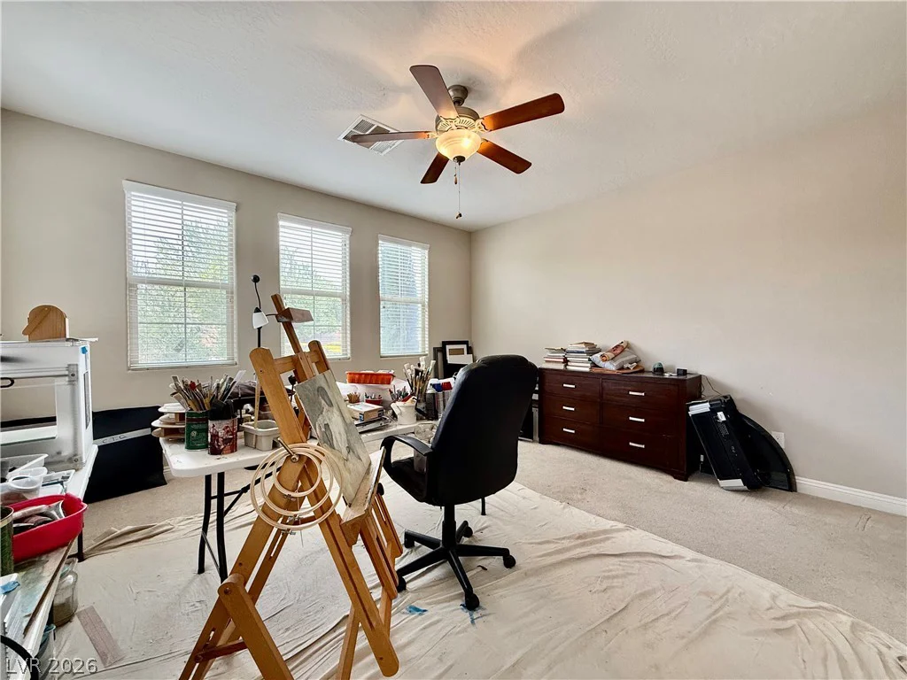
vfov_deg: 85.7
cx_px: 454
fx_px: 367
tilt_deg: -0.4
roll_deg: +0.4
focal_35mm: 14
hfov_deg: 102.1
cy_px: 340
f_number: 2.2
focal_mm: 2.22
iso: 160
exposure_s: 1/99
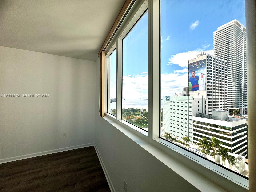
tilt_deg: +0.5
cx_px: 128
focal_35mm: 14
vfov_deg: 85.7
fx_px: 104
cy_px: 96
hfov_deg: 102.1
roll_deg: -0.8
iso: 40
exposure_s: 1/1536
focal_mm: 2.22
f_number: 2.2
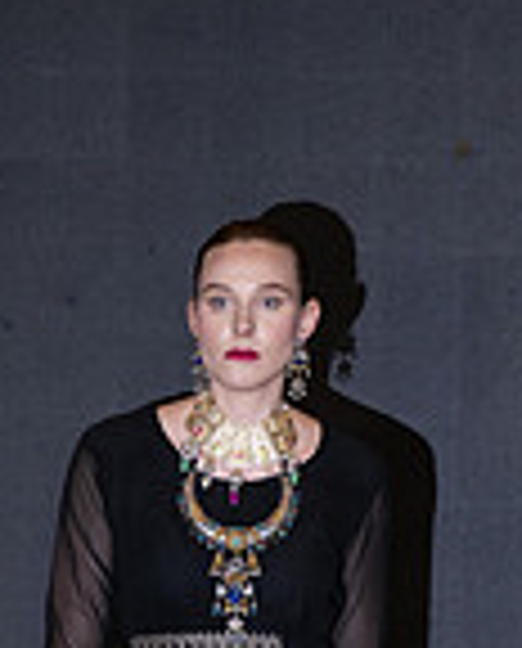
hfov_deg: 2.7
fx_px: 11250
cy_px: 914
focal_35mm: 585
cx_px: 284
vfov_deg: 3.3
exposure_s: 1/250
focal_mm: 200
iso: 2500
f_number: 2.8
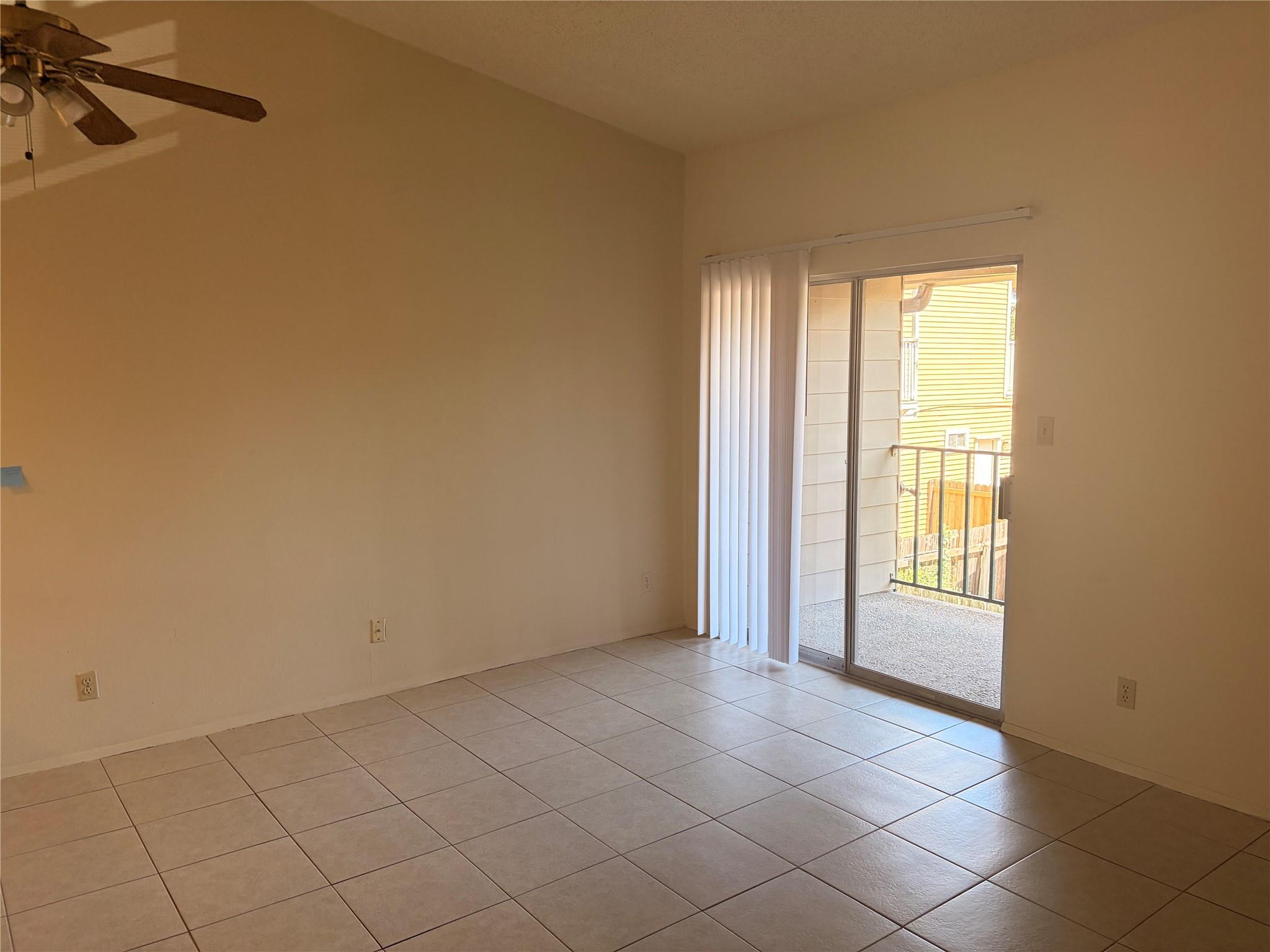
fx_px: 954
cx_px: 635
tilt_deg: -6.9
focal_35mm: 26
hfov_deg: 67.3
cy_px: 476
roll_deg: +0.5
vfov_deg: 53.1
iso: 125
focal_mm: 5.96
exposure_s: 1/208
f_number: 1.6
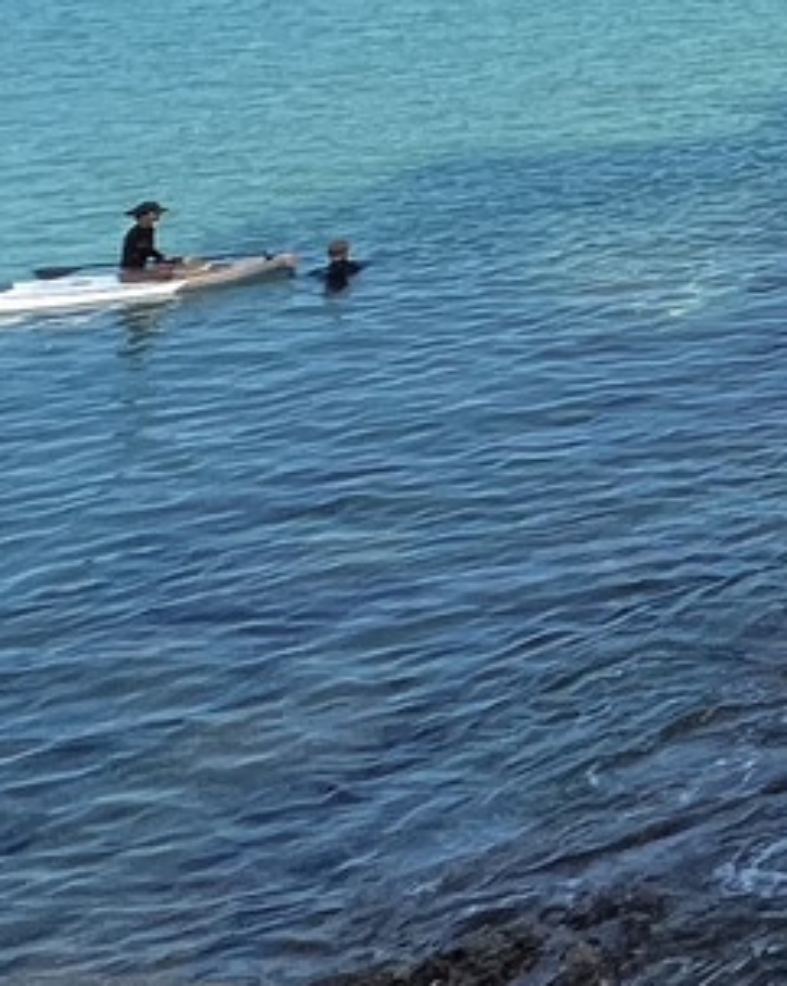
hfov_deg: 12.4
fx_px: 1953
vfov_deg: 24.1
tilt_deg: +1.1
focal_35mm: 67
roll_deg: +0.7
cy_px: -368
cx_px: 2211
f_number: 1.8
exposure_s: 1/1449
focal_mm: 1.57
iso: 32
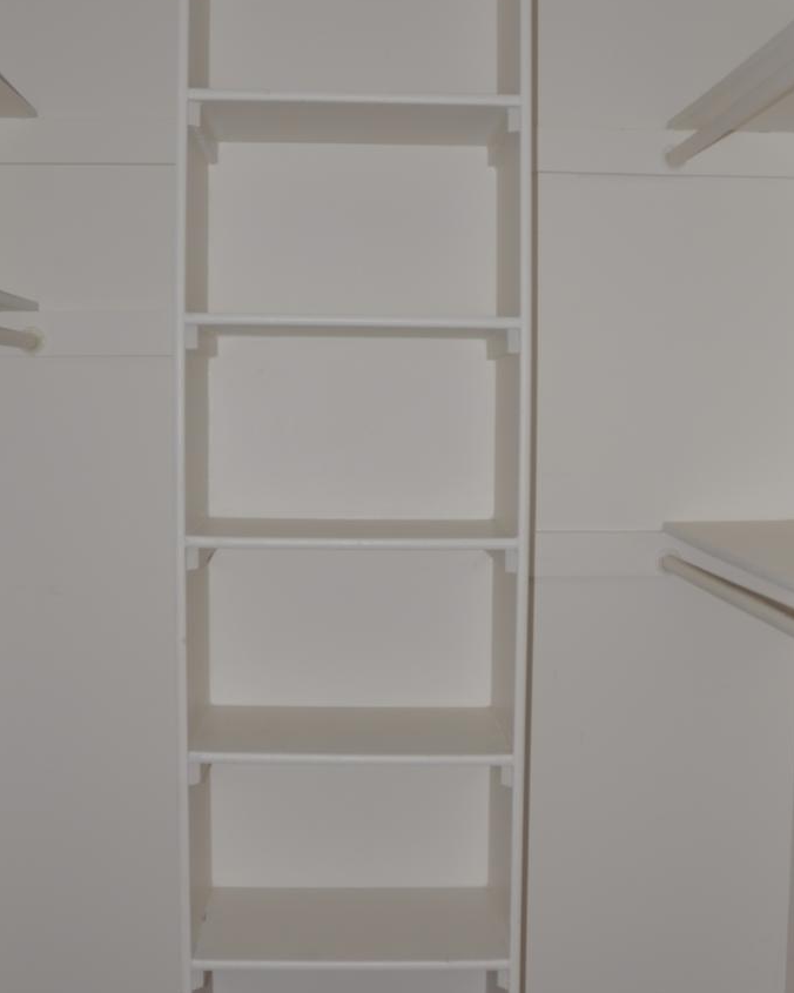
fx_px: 1351
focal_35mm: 46
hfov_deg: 32.7
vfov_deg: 40.3
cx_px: 428
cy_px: 510
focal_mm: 18
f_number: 3.5
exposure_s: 1/60
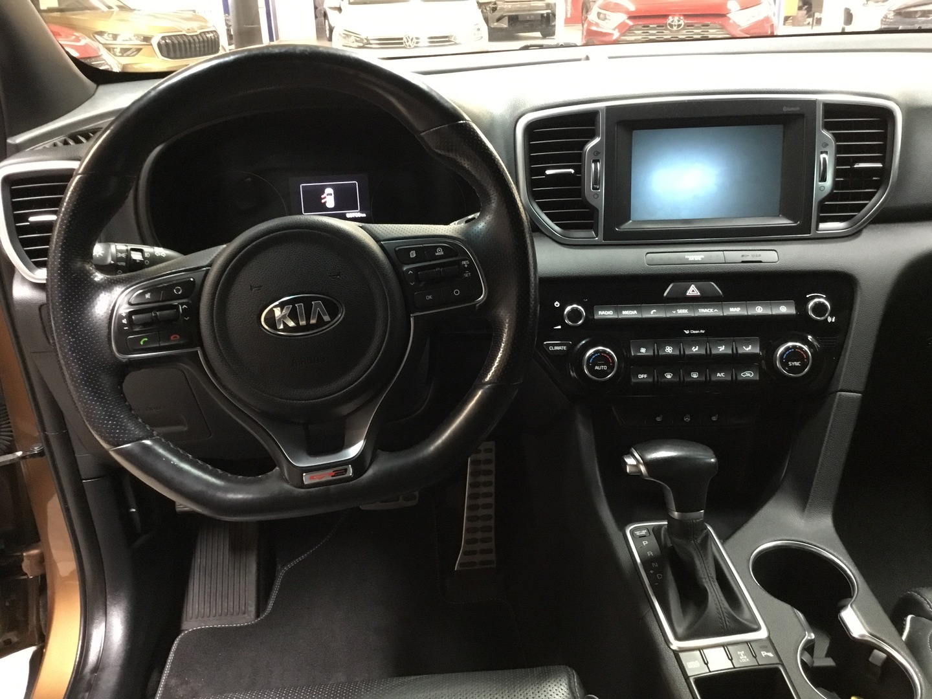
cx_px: 466
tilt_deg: -23.6
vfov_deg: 45.4
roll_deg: +3.3
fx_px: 835
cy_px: 350
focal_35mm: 31
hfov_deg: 58.4
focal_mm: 3.3
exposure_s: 1/17
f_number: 2.4
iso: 400
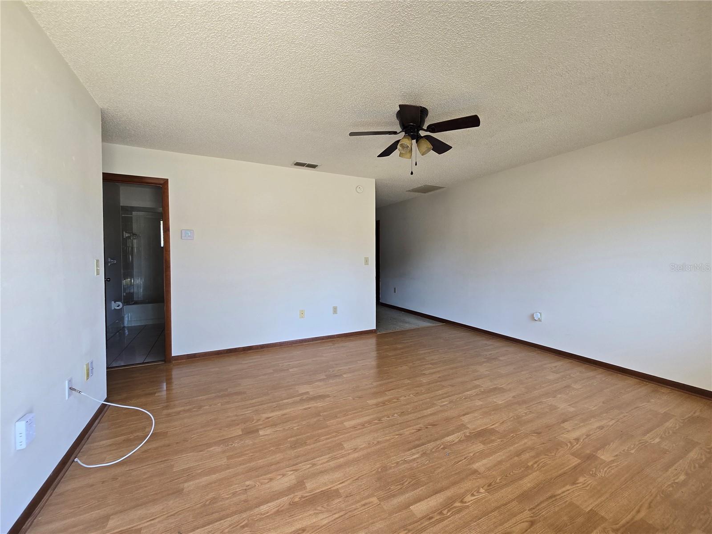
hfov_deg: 106.2
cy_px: 267
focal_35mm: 13
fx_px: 267
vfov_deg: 89.9
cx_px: 356
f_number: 2.2
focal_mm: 2.2
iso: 80
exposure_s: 1/60
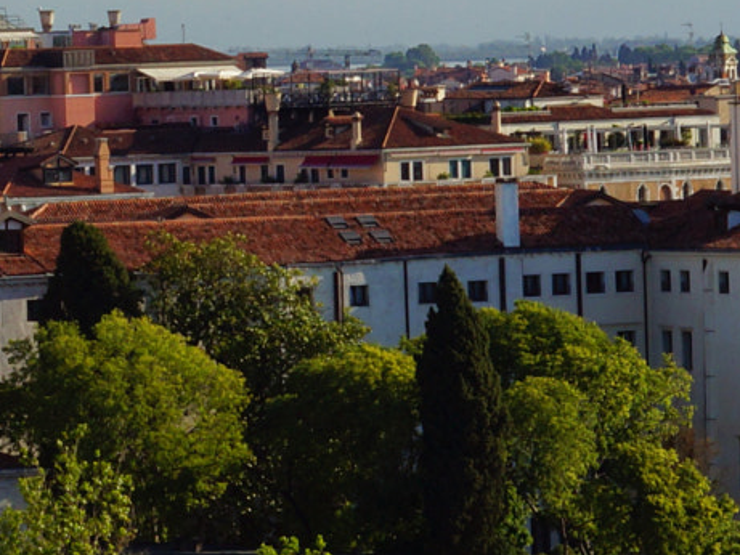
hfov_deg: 6.1
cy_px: 60
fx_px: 6843
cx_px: -218
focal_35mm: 320
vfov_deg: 4.6
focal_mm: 50
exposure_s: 1/125
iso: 100
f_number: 14
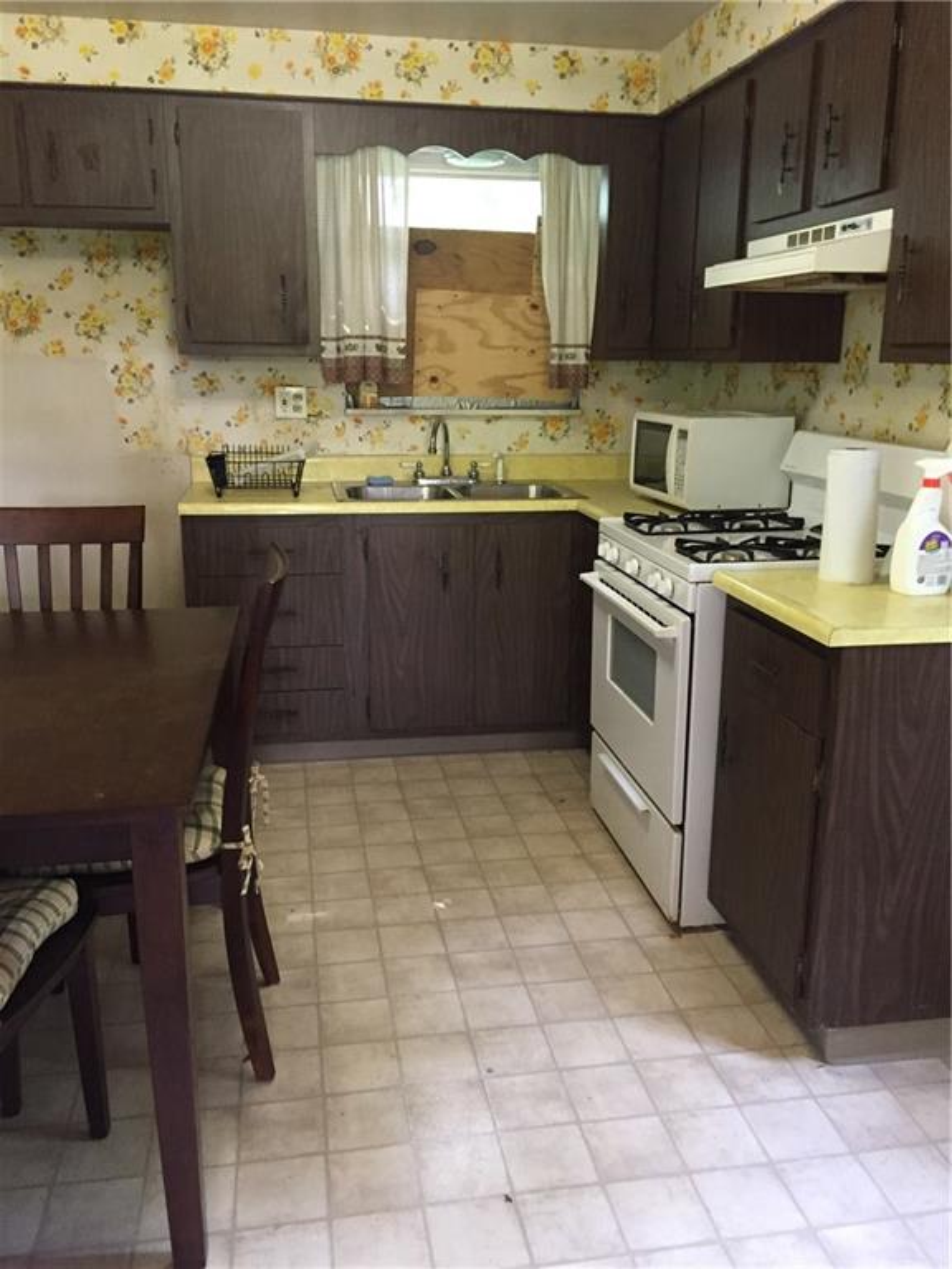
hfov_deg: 48.2
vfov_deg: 61.7
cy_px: 634
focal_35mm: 29
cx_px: 476
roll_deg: -0.7
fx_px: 1063
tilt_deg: -14.8
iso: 250
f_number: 2.2
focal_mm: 4.15
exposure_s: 1/30
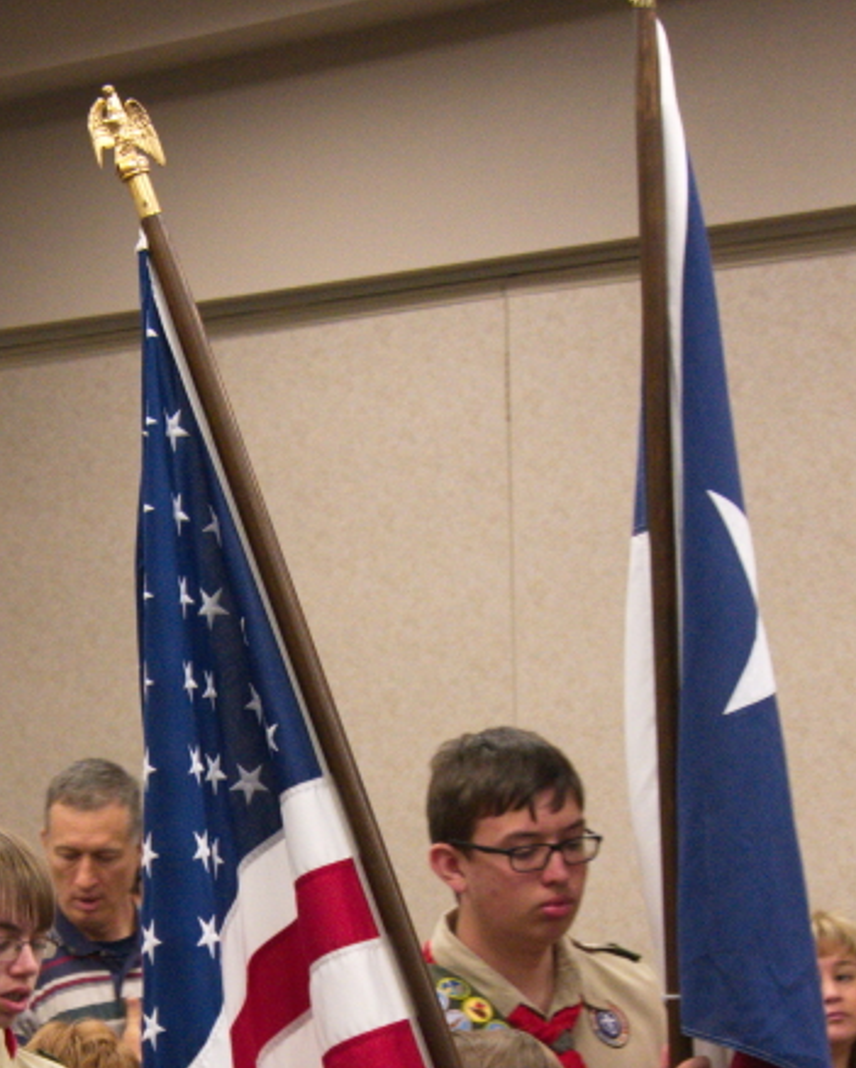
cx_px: 61
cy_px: 856
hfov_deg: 9.9
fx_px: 4903
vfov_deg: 12.4
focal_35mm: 155
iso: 2000
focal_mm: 34
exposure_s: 1/80
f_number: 4.5
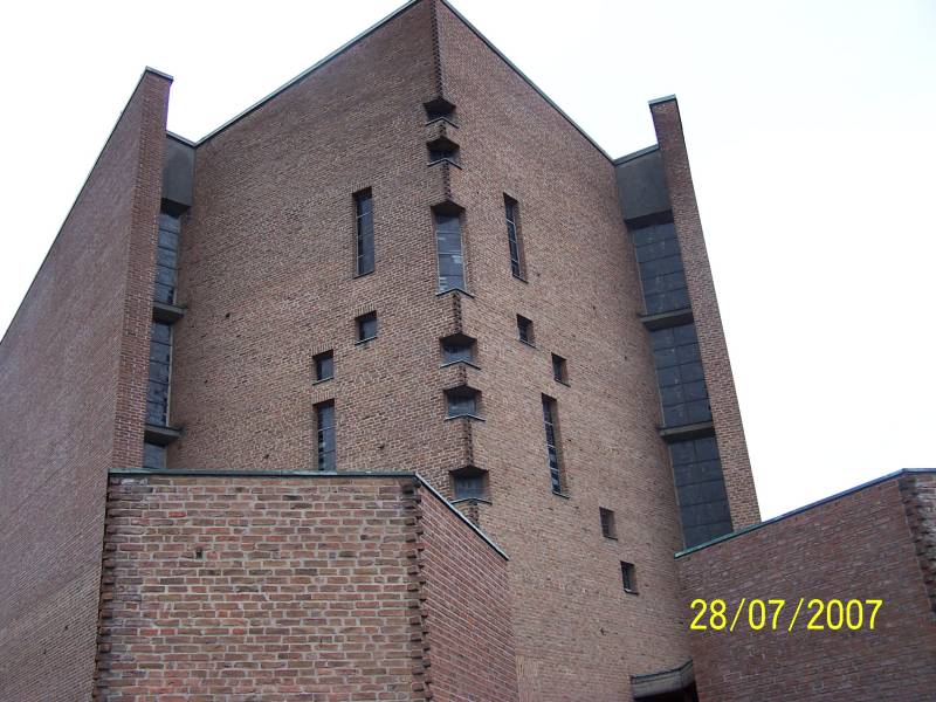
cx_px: 468
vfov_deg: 37.7
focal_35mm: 38
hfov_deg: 49.0
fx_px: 1028
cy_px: 351
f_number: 2.8
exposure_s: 1/180
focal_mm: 6.3
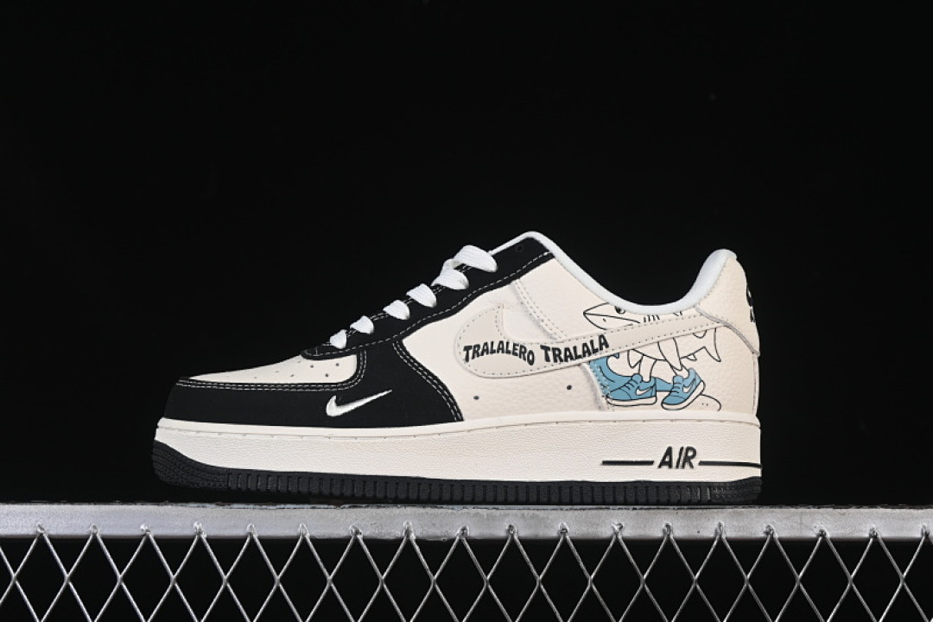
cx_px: 466
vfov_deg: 18.2
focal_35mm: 75
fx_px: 1944
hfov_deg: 27.0
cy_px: 311
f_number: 8
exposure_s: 1/80
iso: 160
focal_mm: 50
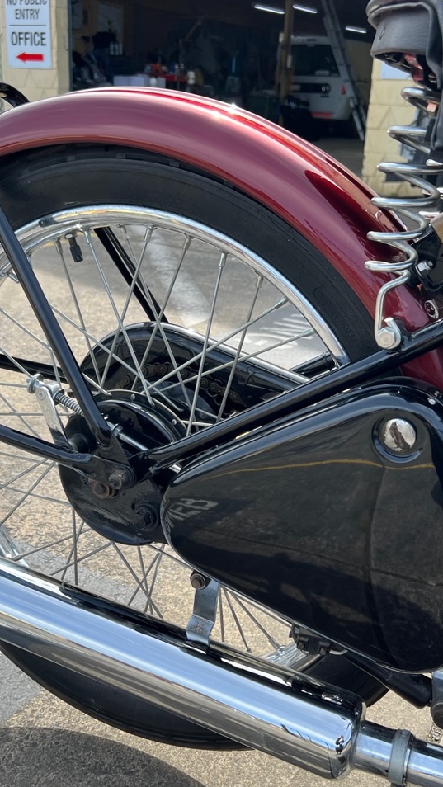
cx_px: 217
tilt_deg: -20.3
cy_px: 394
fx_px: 793
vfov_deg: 52.8
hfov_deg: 31.2
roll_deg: -0.9
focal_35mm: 38
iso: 50
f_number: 1.5
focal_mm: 5.7
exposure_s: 1/1531
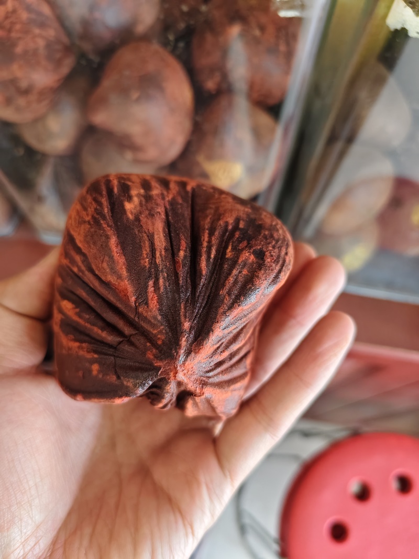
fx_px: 371
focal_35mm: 23
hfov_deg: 58.9
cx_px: 210
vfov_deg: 73.9
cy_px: 280
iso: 3313
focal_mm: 5.56
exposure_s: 1/510
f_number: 1.88
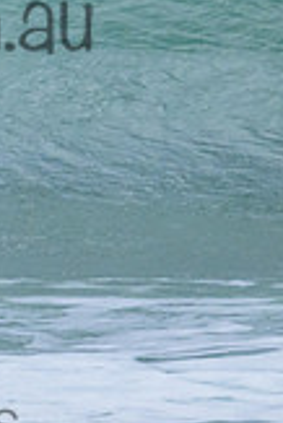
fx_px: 33485
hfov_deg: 0.5
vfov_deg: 0.7
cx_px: -182
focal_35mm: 2846
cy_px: -9
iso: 3600
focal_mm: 800
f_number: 11
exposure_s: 1/1600
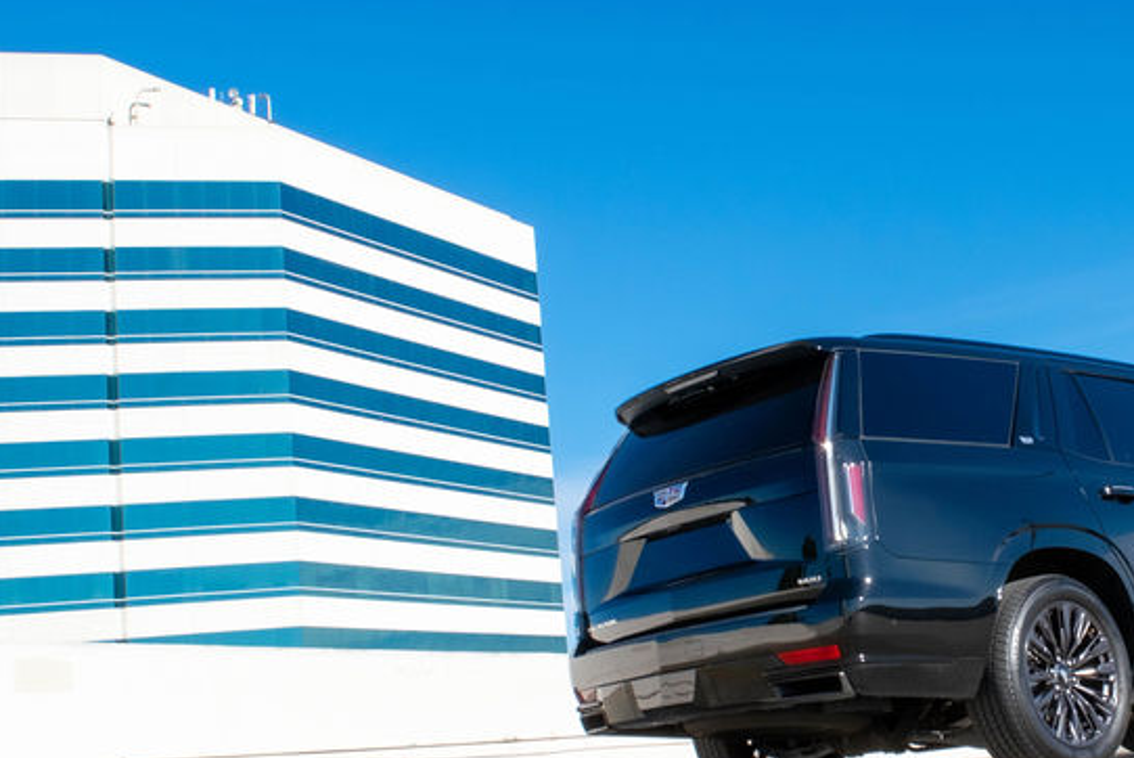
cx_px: 935
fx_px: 1607
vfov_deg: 26.5
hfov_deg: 37.2
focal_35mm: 51
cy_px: 455
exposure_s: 1/500
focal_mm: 18
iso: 250
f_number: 11
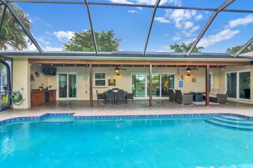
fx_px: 112
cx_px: 126
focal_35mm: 16
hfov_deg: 96.7
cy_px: 84
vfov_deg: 73.7
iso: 200
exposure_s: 1/15
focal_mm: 16
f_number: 11
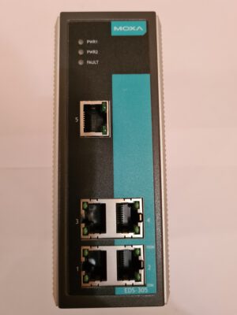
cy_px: 158
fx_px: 237
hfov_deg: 53.1
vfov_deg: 67.3
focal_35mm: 26
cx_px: 118
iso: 500
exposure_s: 1/50
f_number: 1.8
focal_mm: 5.4
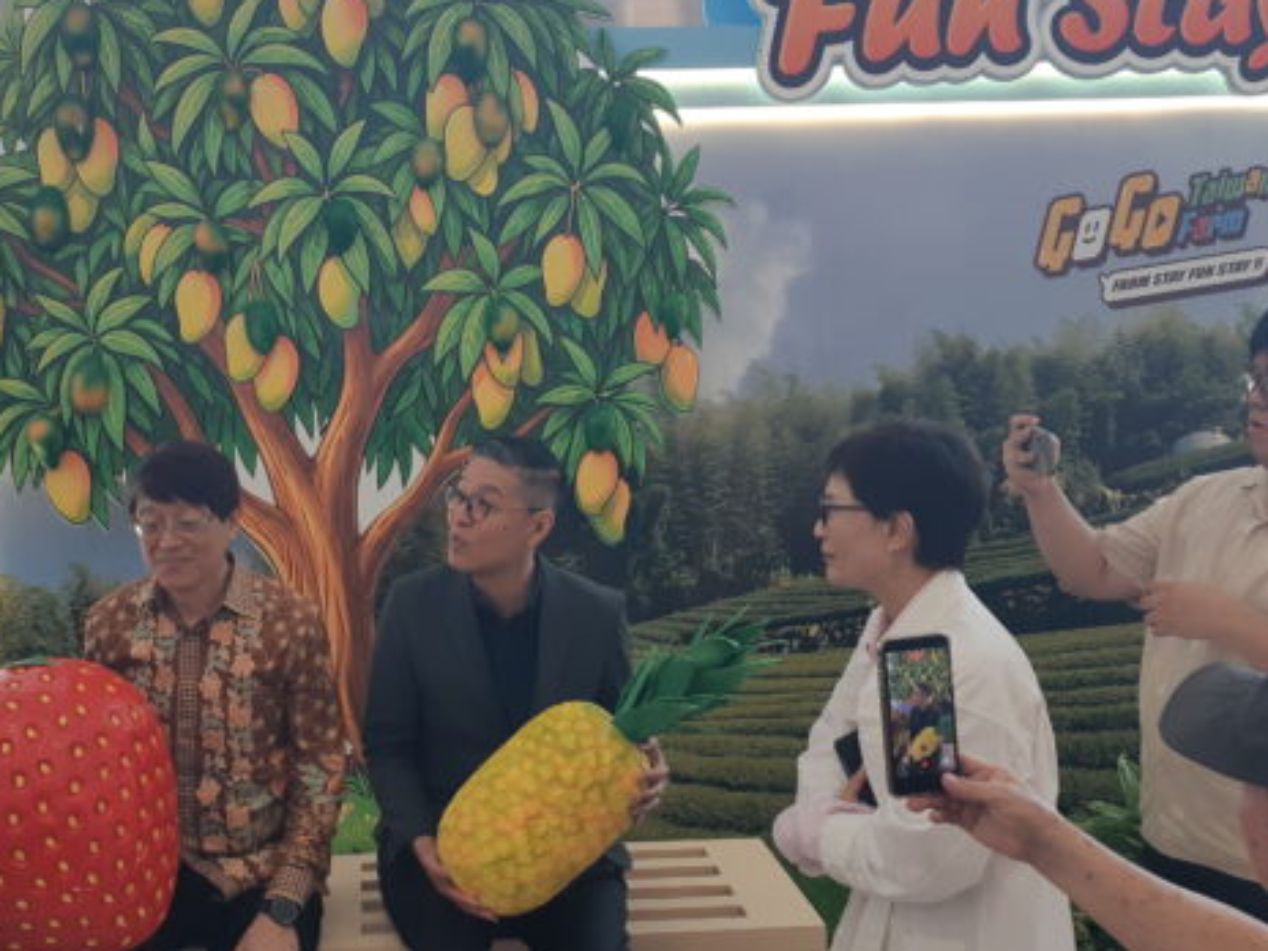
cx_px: 429
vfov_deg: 36.8
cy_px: 500
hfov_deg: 47.1
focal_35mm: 39
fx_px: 1429
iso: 50
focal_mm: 3.93
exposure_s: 1/50
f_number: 1.7
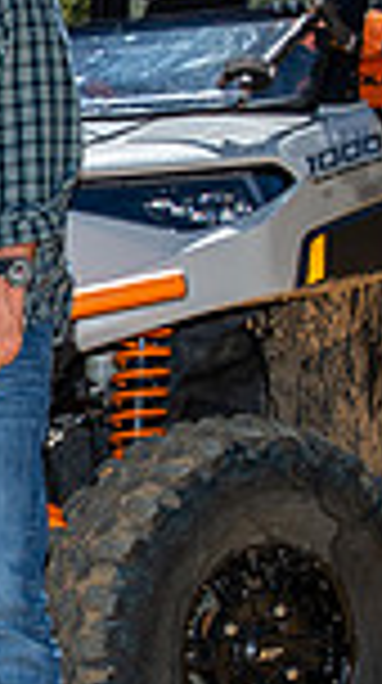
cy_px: 410
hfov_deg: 8.5
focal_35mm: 136
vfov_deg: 15.8
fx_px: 2460
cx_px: -342
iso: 50
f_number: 5.6
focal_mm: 34
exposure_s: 1/250
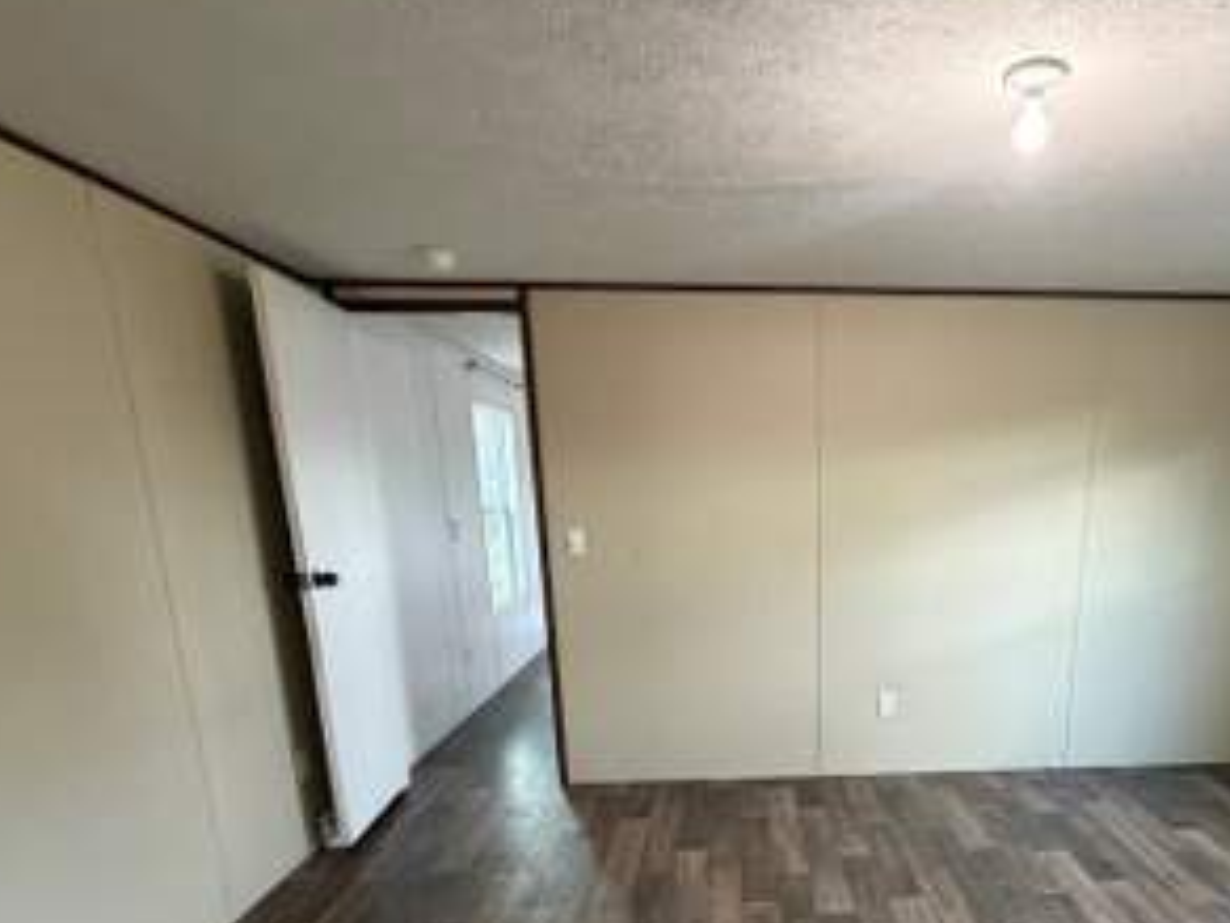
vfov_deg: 55.8
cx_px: 809
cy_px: 700
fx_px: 817
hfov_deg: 72.0
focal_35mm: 23
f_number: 2.2
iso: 500
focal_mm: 2.22
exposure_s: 1/60
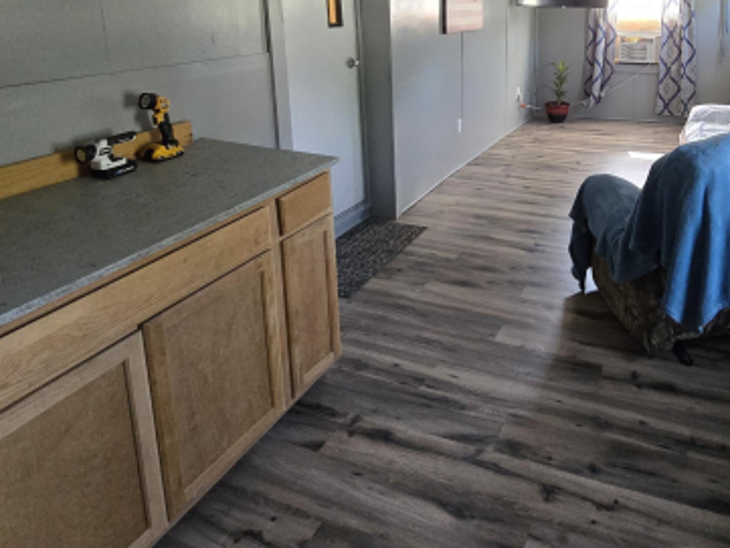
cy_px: 121
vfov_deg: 53.6
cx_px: 505
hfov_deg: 68.9
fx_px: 506
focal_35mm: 24
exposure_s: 1/100
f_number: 2.2
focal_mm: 2.2
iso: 640
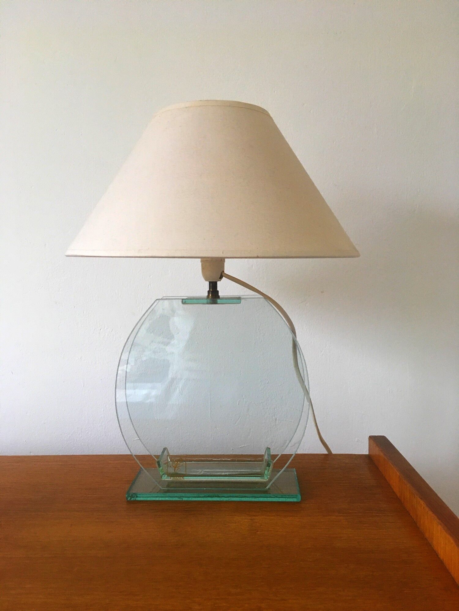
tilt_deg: -3.5
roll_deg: +2.8
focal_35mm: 29
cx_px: 230
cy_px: 306
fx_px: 513
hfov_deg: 48.2
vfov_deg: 61.7
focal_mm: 4.15
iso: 125
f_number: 2.2
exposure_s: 1/33
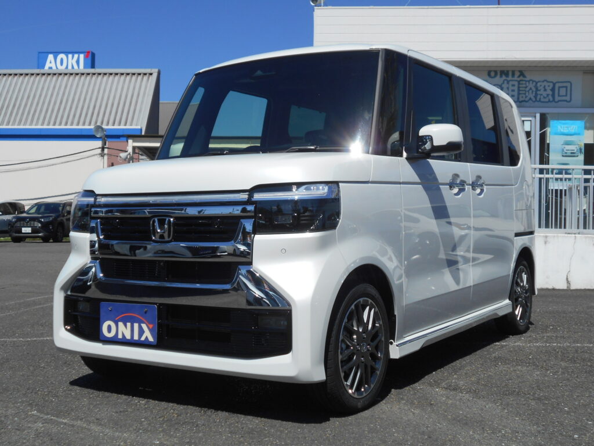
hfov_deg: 42.9
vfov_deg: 32.9
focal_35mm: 44
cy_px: 223
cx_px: 297
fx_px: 755
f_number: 4.2
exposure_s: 1/1250
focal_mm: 7.7
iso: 80
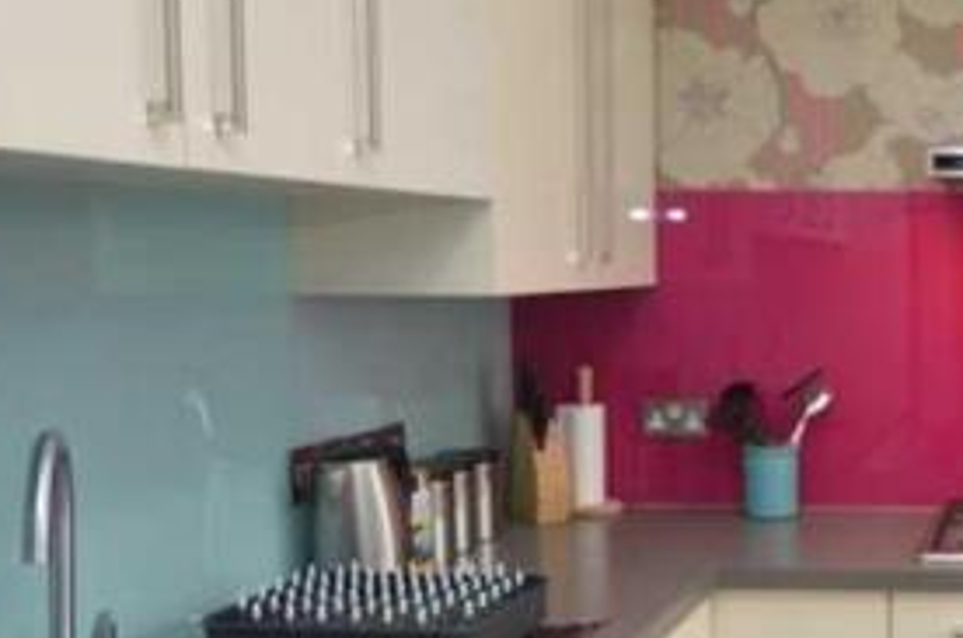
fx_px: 1335
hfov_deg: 34.6
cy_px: 370
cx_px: 1040
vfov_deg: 26.9
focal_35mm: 50
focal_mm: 14
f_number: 4
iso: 400
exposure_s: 1/60
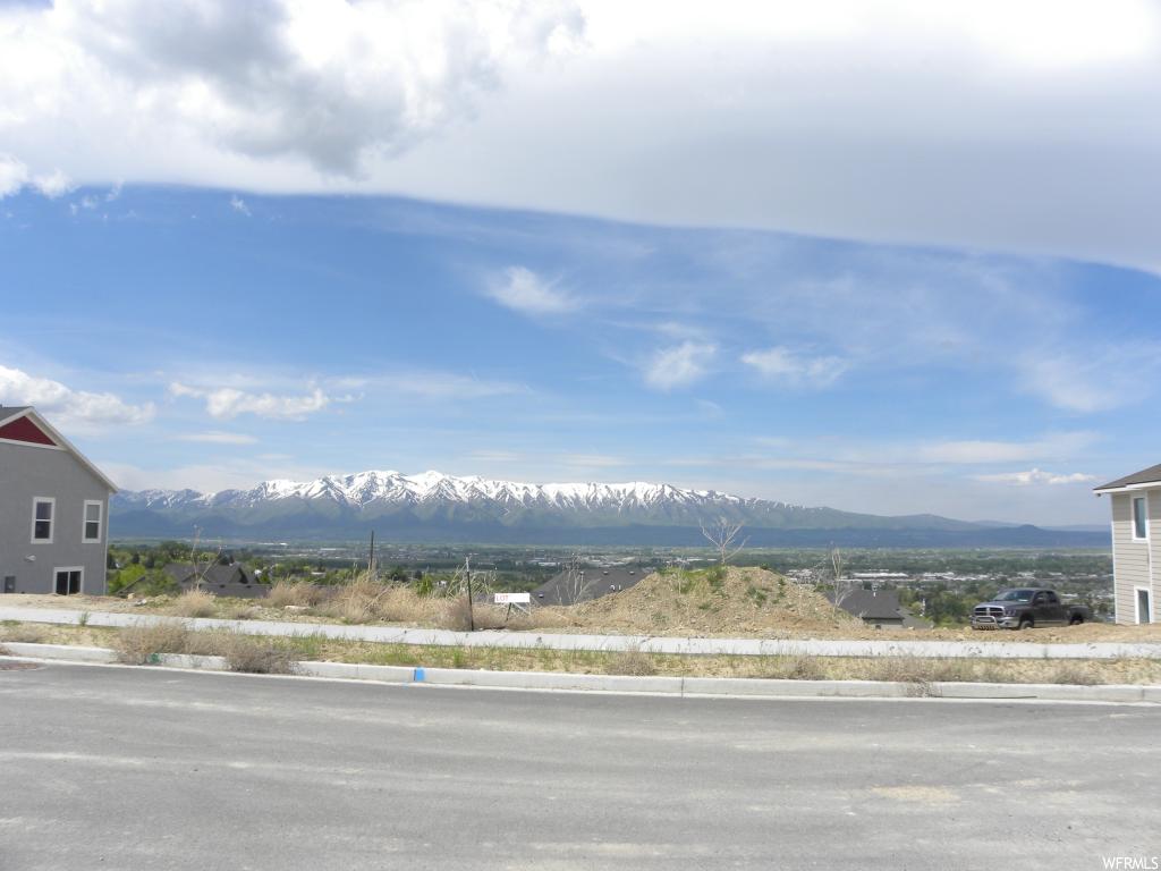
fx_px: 872
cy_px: 436
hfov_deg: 67.3
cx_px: 580
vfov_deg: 53.1
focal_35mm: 26
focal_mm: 4.6
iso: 64
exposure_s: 1/297
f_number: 6.3
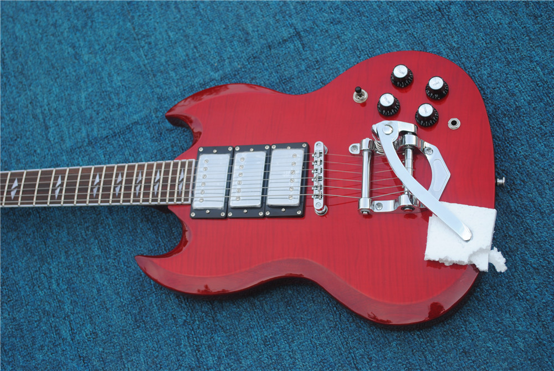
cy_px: 186
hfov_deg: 35.0
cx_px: 277
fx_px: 878
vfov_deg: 23.8
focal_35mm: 57
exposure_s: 1/160
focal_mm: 38
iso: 100
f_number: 6.3
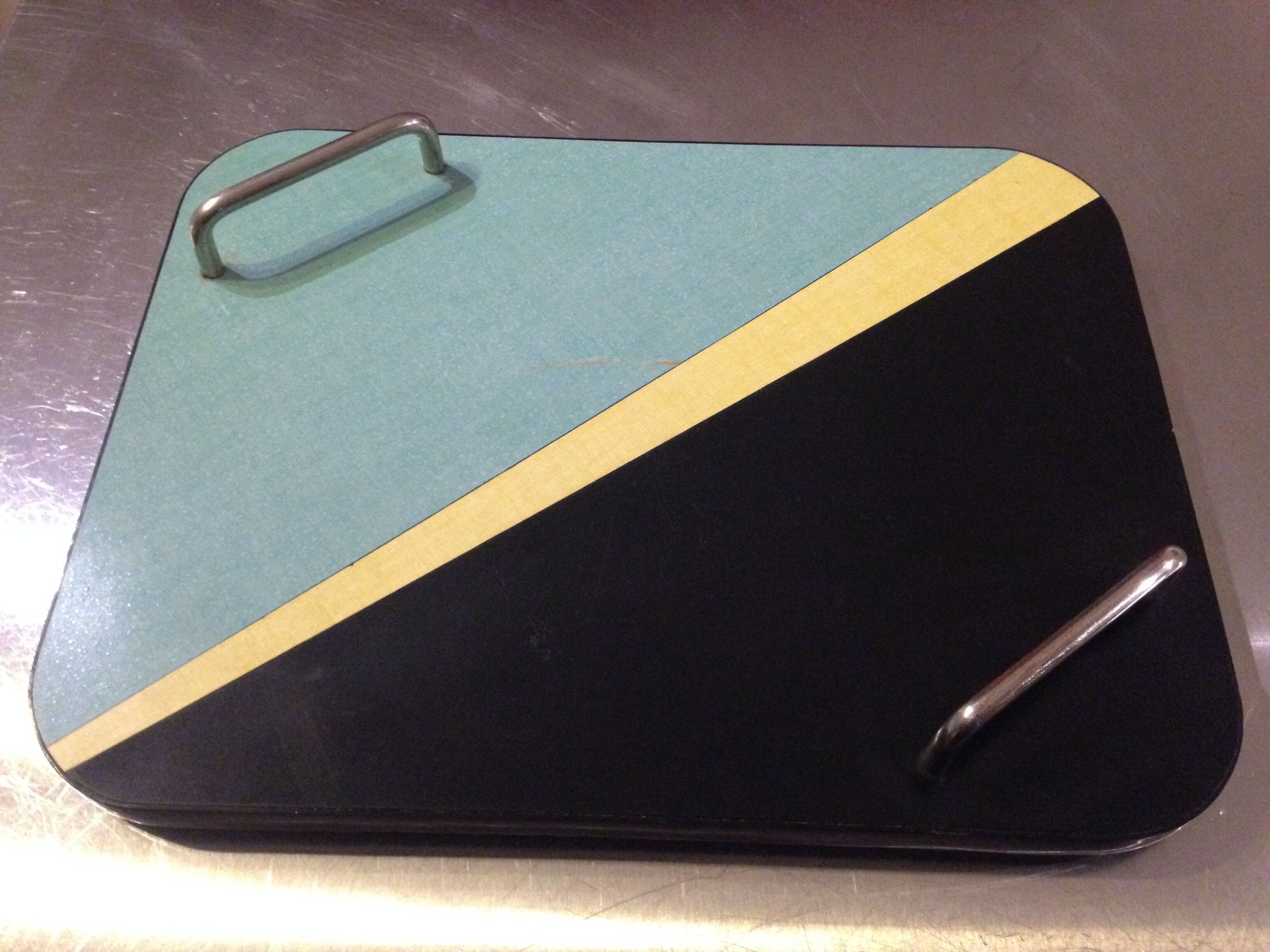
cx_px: 635
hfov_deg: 55.4
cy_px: 476
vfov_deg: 42.9
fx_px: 1211
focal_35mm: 33
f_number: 2.4
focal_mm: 4.12
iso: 640
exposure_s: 1/17
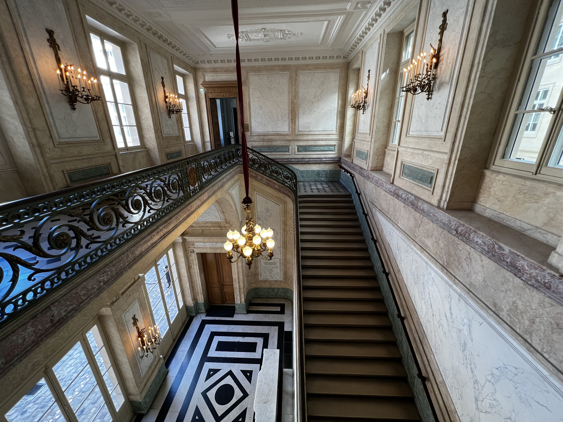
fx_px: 211
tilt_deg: -20.0
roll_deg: +0.9
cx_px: 282
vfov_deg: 89.9
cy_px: 211
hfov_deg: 106.2
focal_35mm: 13
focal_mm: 1.57
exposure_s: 1/100
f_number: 1.8
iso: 160
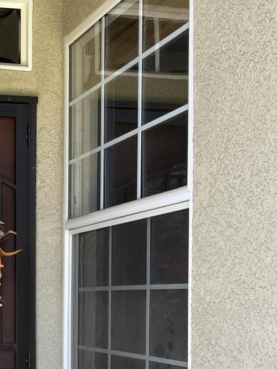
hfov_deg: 18.1
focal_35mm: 78
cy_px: 319
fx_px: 832
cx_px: -44
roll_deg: -1.2
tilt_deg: -2.4
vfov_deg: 24.4
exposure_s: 1/138
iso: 32
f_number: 1.6
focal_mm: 5.1
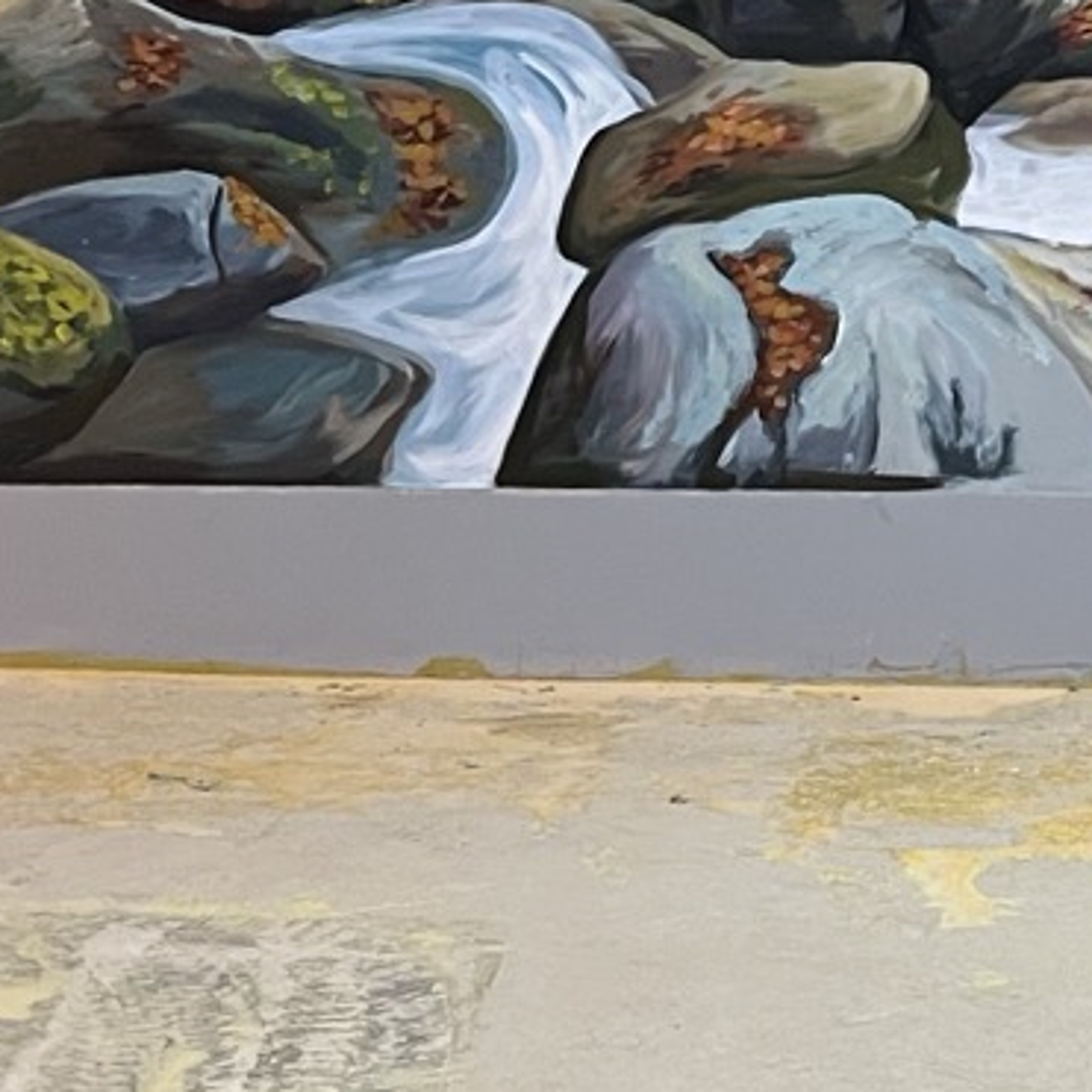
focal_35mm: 99
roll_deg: -0.8
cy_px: -6
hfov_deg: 17.2
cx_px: 1086
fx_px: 3533
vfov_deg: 17.2
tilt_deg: -2.1
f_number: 1.5
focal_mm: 5.7
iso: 400
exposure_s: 1/40
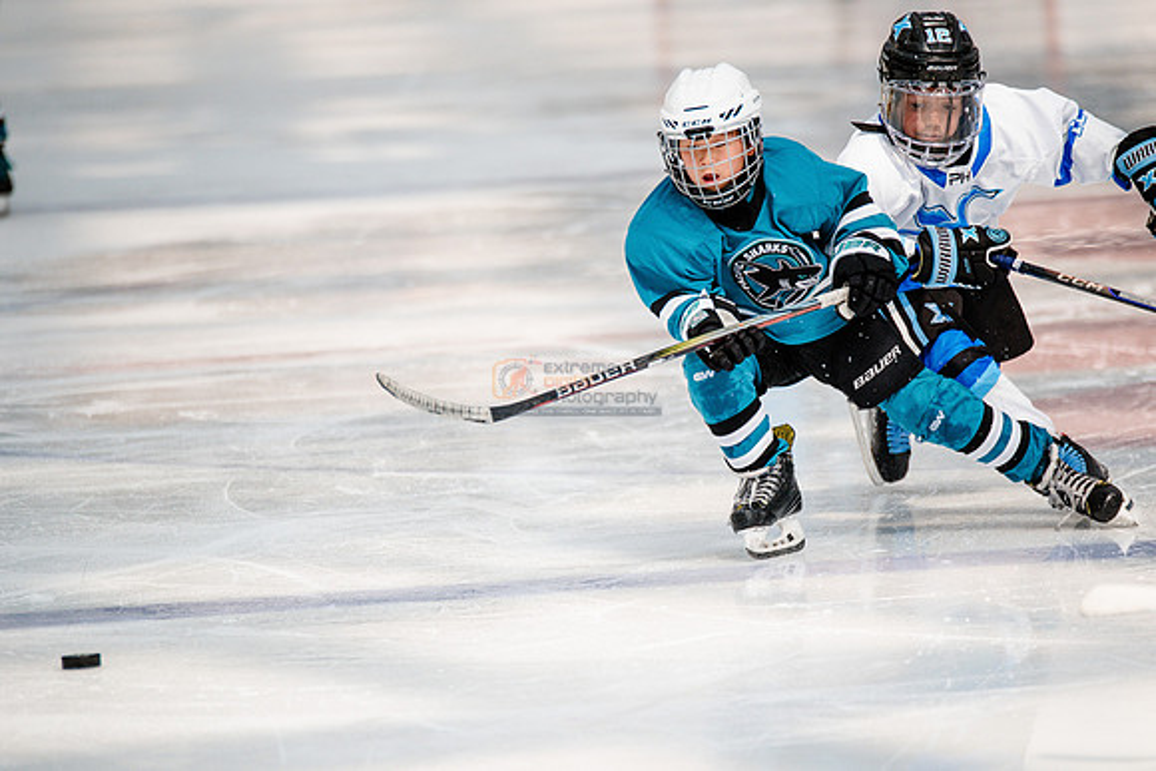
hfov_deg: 5.7
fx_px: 11599
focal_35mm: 361
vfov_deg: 3.8
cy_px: 438
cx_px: 696
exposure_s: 1/3200
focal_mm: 300
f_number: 3.2
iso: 1250
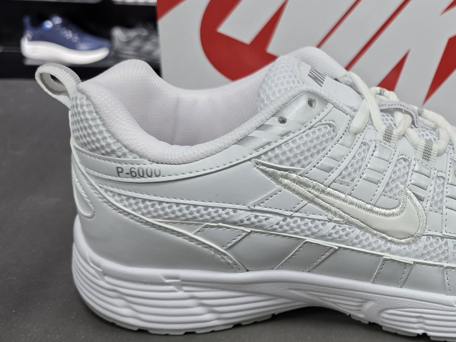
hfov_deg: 41.1
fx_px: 566
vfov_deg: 33.5
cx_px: 393
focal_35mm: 43
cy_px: 197
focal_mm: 6.3
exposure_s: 1/180
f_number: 1.7
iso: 200
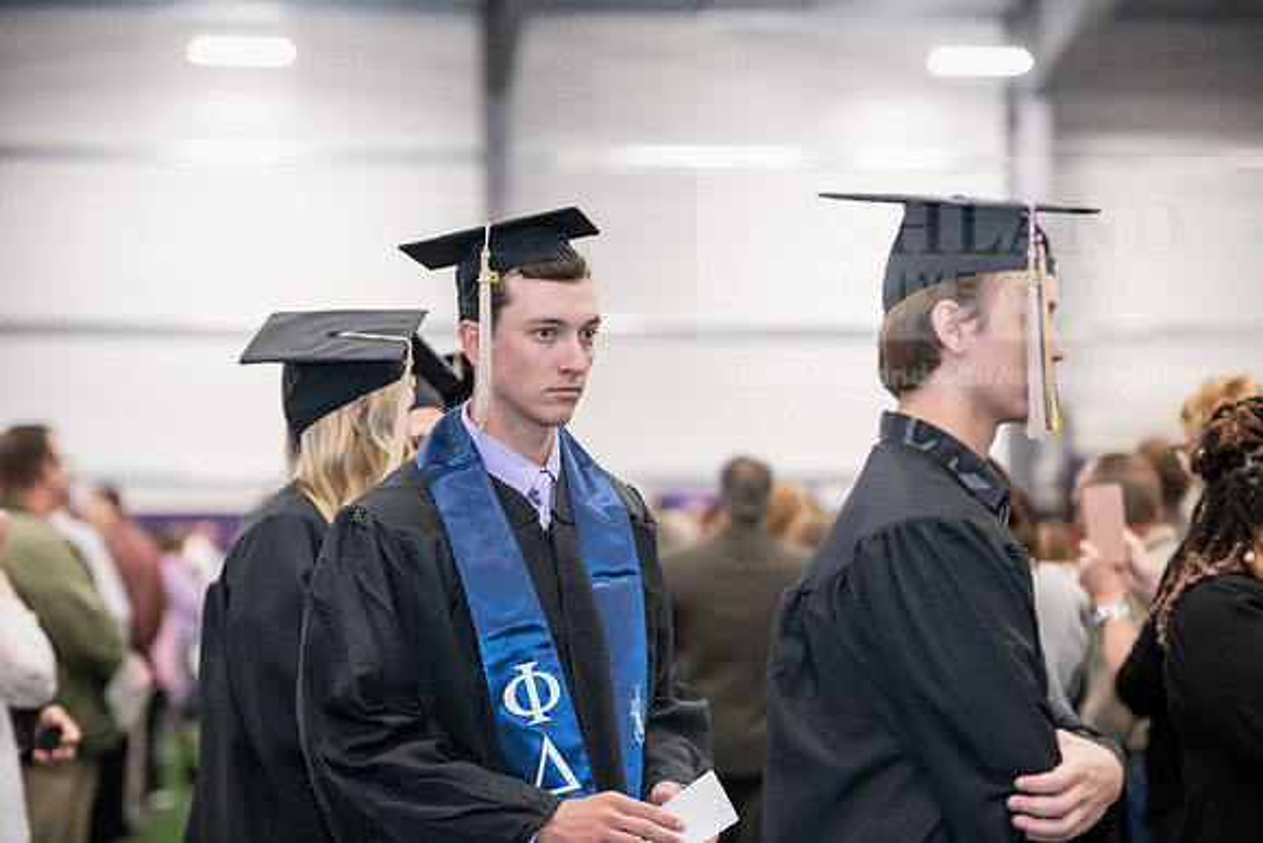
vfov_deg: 12.2
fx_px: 3930
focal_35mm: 112
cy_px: 422
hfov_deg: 18.3
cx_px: 632
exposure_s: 1/200
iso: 3200
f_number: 3.2
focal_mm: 112
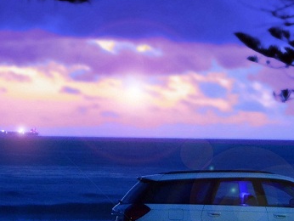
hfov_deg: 8.8
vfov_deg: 6.6
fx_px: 1907
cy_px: 169
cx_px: 212
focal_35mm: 224
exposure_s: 2
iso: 3200
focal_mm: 55
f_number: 16
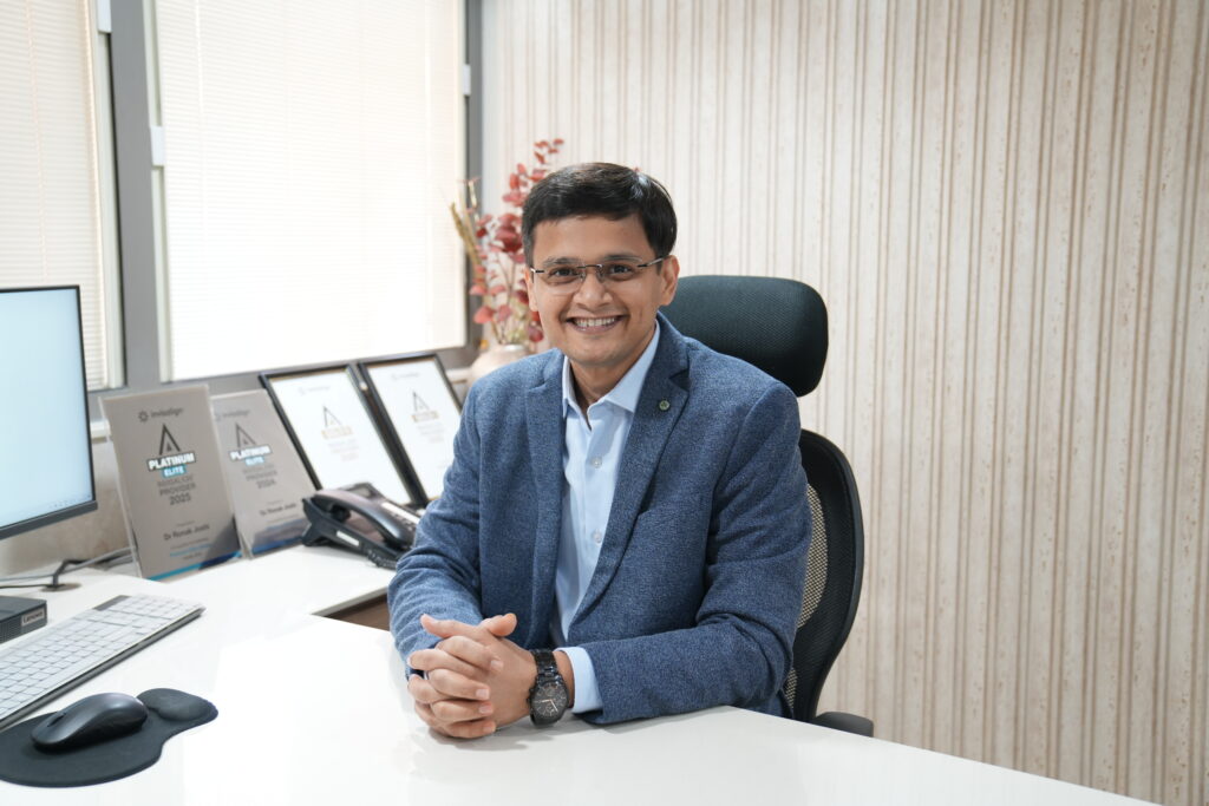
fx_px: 1276
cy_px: 403
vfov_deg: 35.1
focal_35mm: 38
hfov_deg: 50.7
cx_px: 604
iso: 1000
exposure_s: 1/90
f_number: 3.5
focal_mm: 38
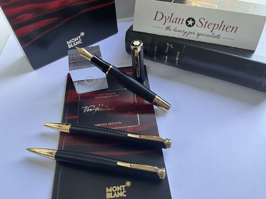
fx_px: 223
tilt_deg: -50.9
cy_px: 100
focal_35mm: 29
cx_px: 133
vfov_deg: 48.2
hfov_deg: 61.7
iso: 64
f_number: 1.8
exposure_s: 1/119
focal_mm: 3
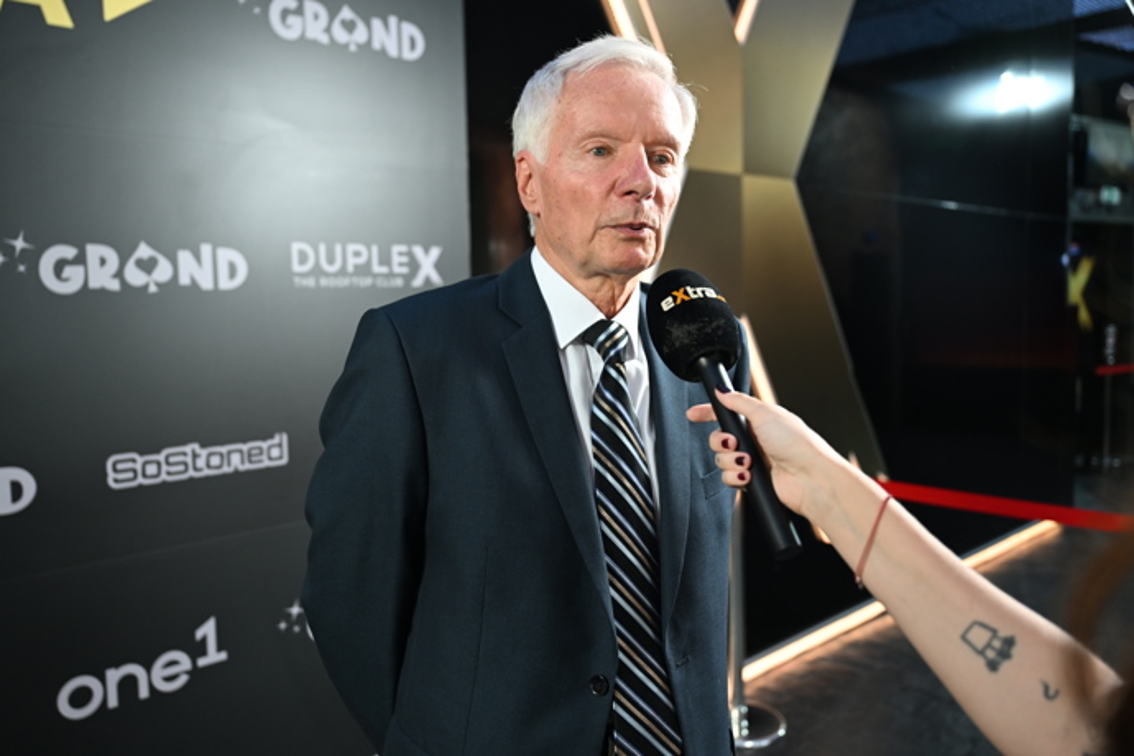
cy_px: 378
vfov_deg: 44.3
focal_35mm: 30
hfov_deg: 62.8
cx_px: 567
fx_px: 929
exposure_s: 1/250
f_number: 2.8
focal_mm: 29.5
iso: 1000
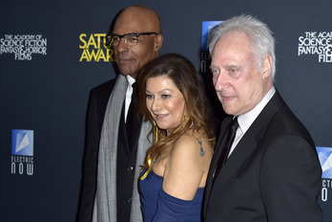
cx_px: 200
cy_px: 135
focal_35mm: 62
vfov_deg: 21.9
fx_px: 572
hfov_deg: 32.3
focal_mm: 48
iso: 250
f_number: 6.3
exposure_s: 1/250
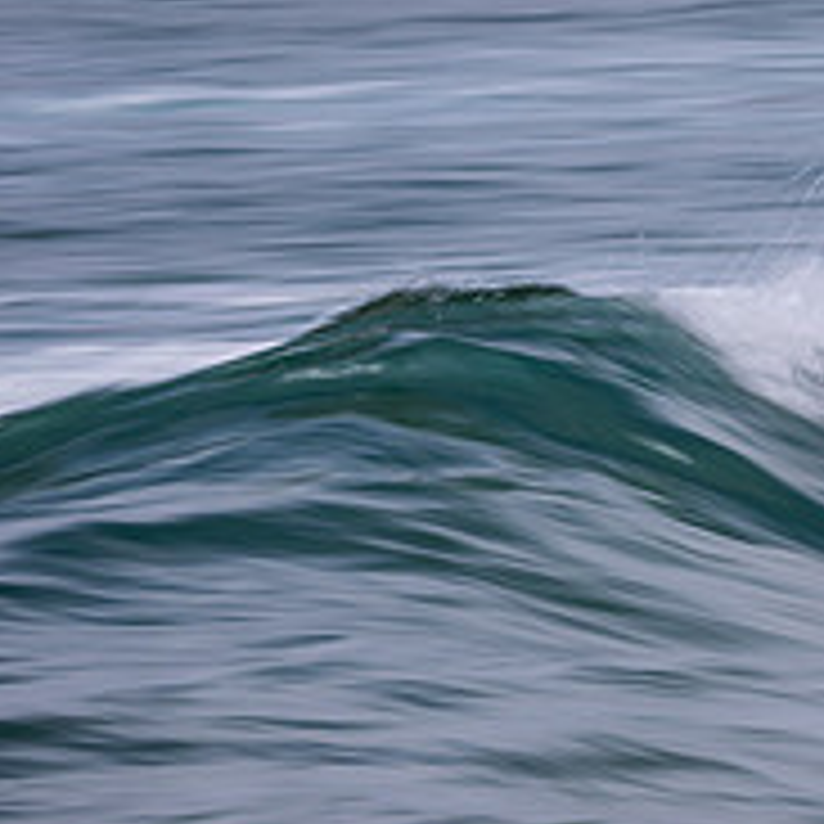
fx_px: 36249
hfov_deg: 1.3
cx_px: 1301
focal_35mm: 1346
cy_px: 498
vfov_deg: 1.3
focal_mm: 500
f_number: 18
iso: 64
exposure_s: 1/20
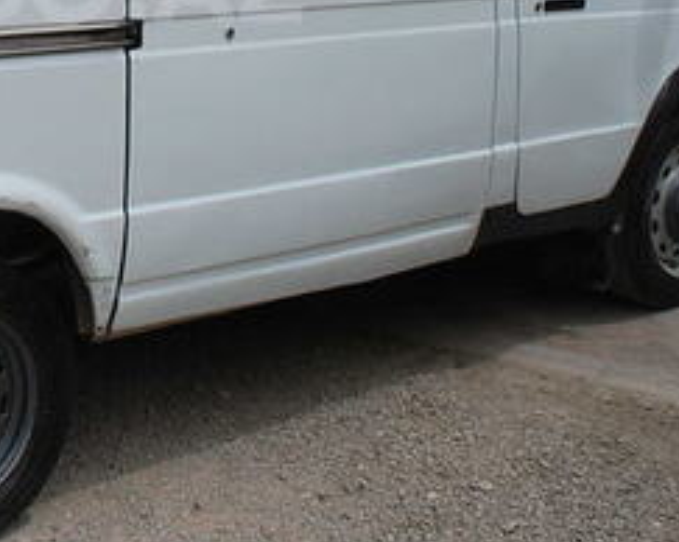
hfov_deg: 26.2
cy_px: -20
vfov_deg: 21.3
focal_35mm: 69
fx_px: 1385
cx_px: 17
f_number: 9
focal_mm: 18
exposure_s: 1/320
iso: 100
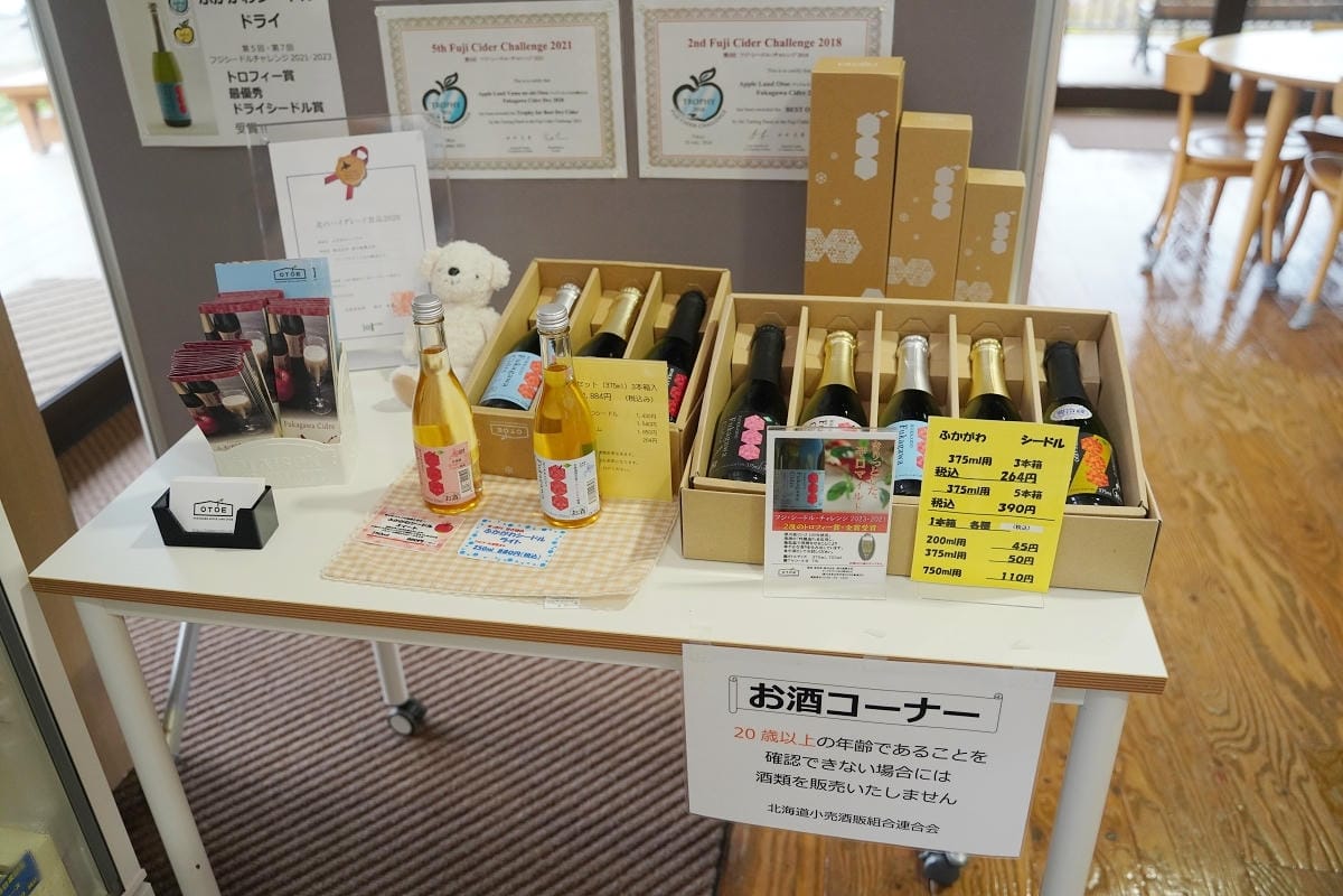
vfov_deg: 46.4
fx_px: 1044
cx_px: 672
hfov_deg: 65.5
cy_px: 448
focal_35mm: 28
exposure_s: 1/160
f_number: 3.5
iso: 1600
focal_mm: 28
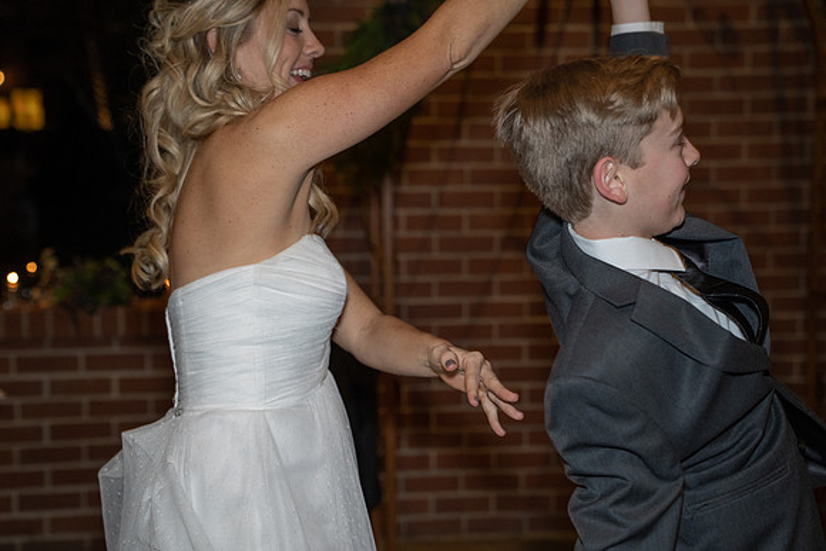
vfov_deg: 26.0
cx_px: 413
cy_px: 276
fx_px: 1193
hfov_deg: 38.2
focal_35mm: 52
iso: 2000
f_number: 2.8
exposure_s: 1/125
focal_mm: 52
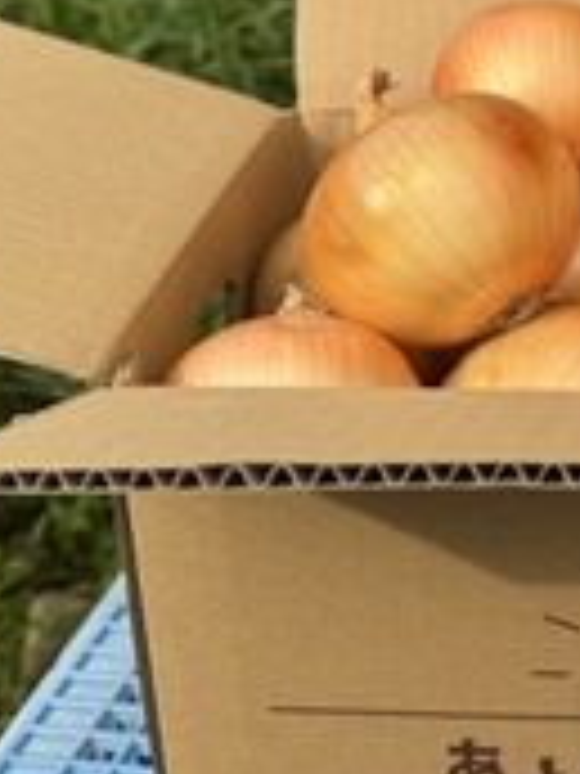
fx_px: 1497
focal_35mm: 67
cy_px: 225
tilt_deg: -23.0
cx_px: 722
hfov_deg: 20.3
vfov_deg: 28.7
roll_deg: -0.5
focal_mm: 6.76
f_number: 1.78
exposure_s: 1/2331
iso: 80
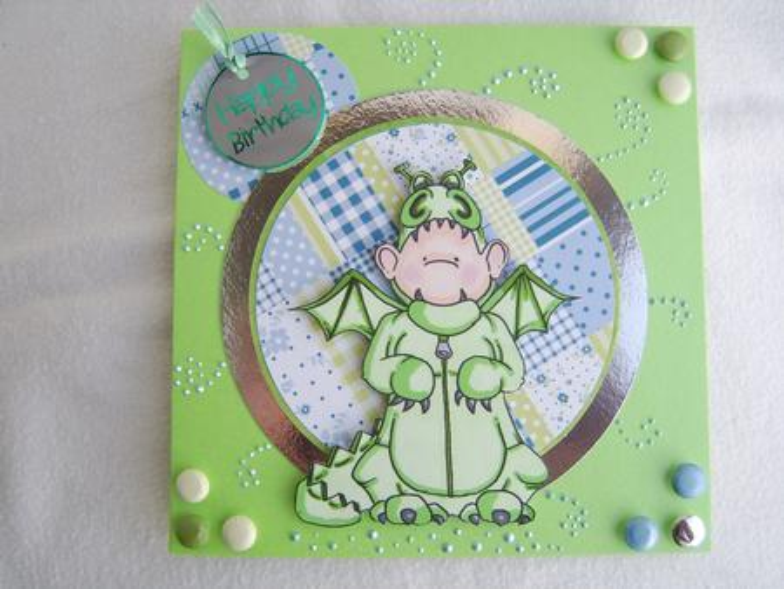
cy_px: 294
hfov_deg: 58.3
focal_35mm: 31
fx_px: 702
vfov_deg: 45.5
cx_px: 392
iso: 71
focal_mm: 8.13
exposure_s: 1/71
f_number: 2.7
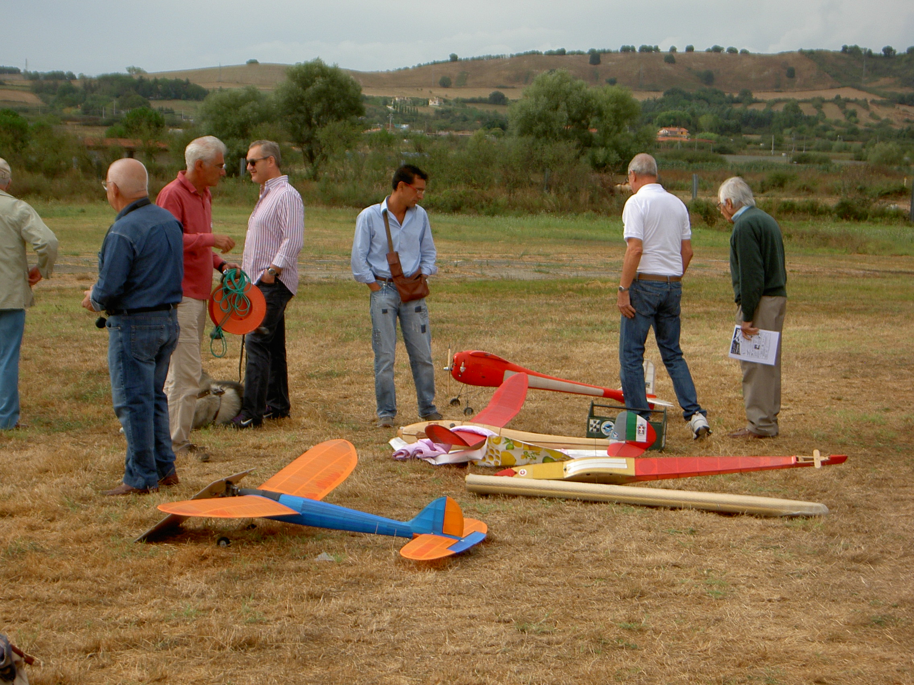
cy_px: 342
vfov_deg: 19.6
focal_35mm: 75
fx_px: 1980
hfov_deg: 26.0
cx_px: 457
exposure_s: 1/400
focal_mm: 12.4
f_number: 4.2
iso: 50
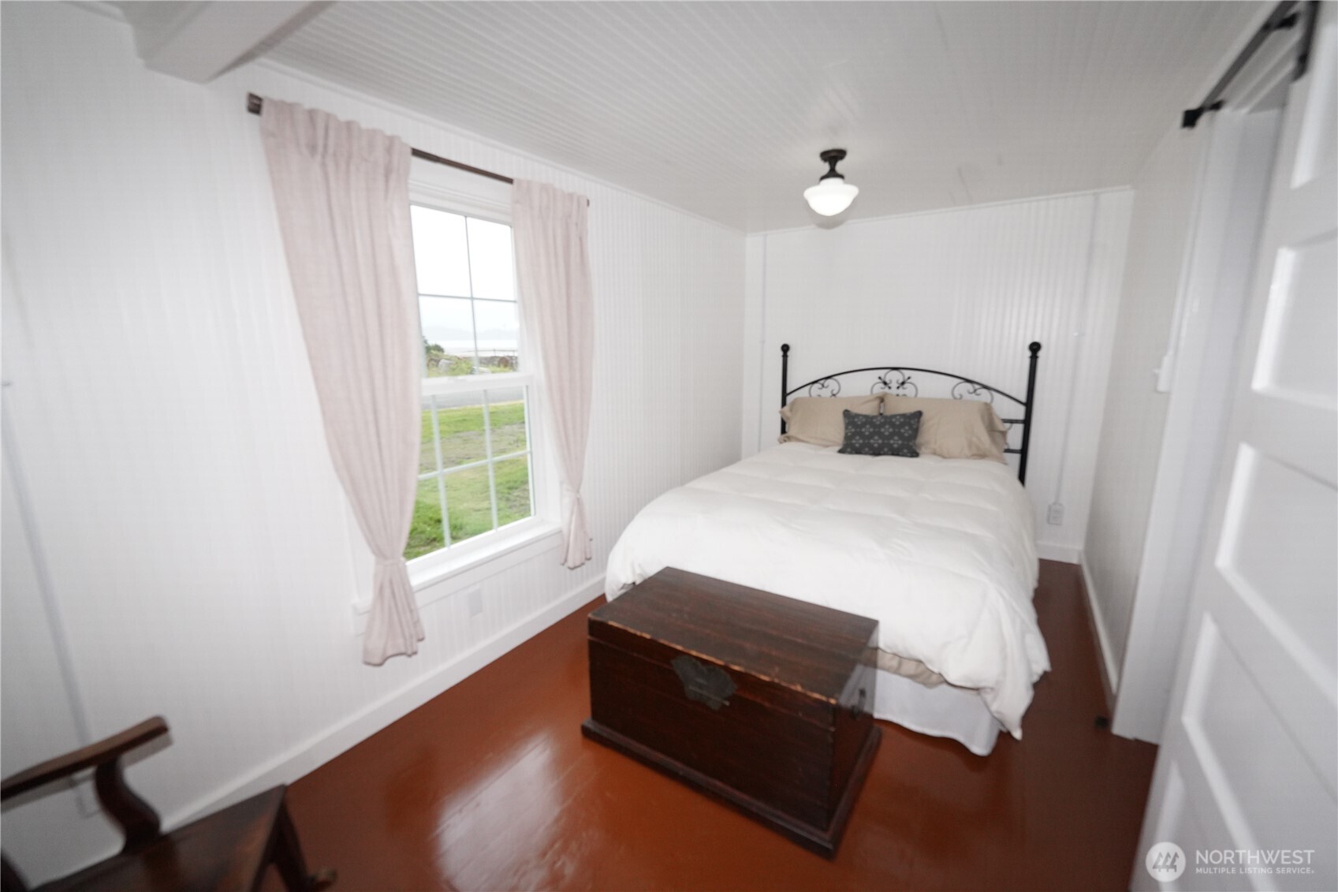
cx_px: 669
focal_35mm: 14
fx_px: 520
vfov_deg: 81.2
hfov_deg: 104.3
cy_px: 446
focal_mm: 14
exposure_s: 1/4000
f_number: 4
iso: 3200
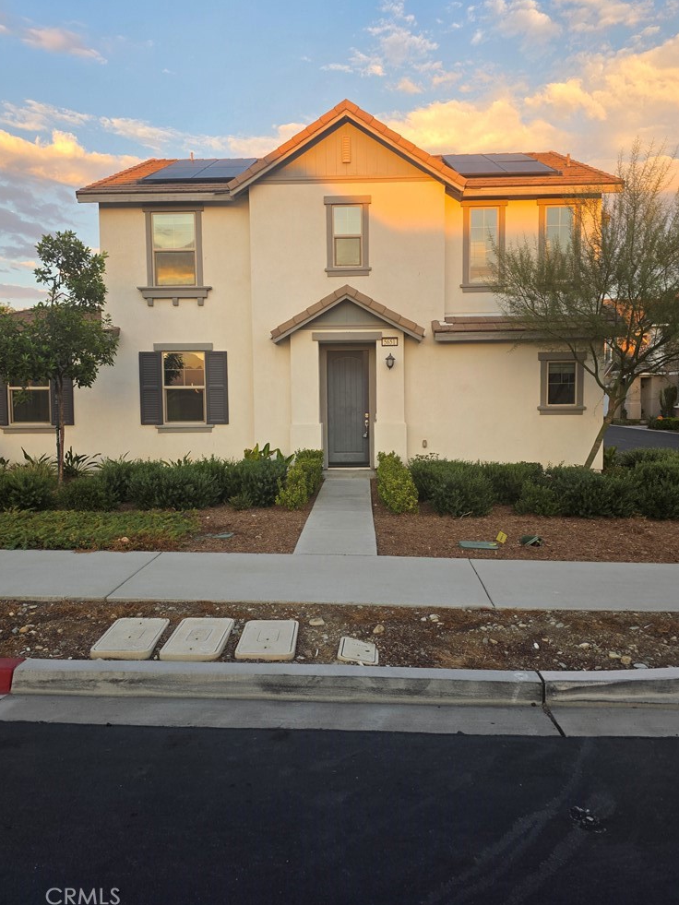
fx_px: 628
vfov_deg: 71.6
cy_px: 437
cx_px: 345
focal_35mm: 24
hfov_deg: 56.8
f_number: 1.7
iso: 64
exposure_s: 1/359
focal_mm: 6.3
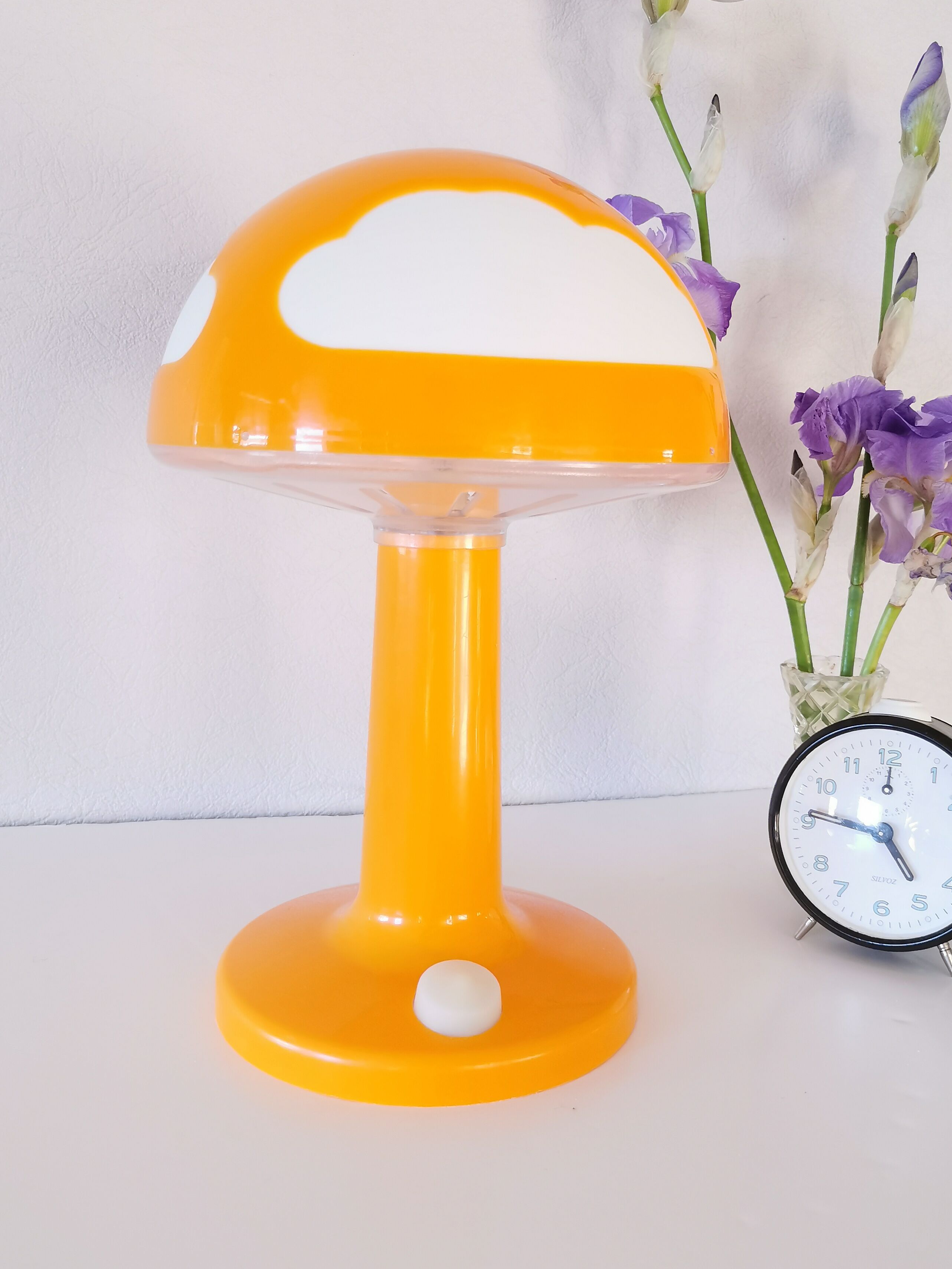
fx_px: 1173
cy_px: 610
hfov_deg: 44.1
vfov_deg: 56.8
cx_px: 502
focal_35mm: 32
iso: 200
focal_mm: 5.58
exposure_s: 1/100
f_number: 1.8
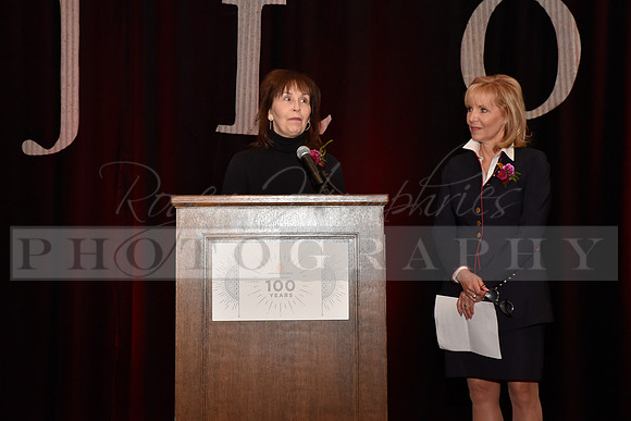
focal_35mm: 62
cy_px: 210
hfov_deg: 32.4
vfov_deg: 21.9
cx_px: 316
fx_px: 1087
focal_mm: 62
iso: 1600
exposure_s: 1/60
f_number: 8
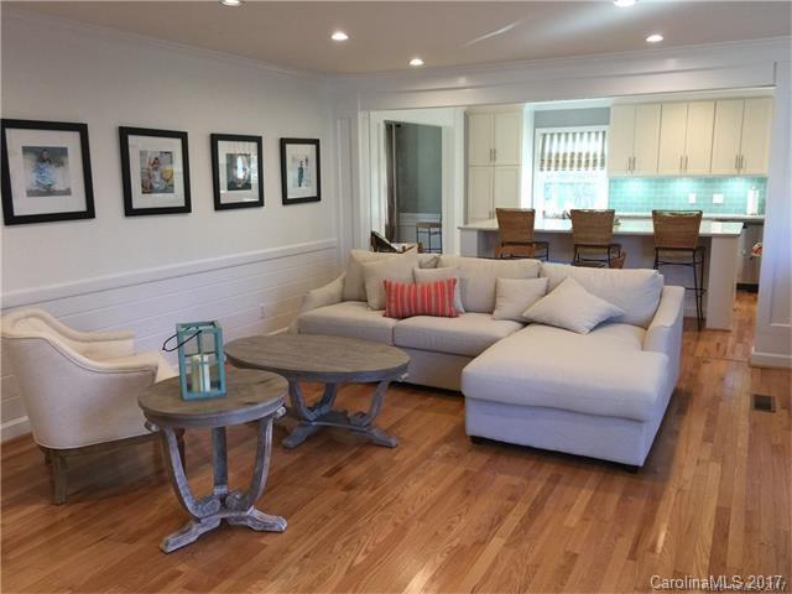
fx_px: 664
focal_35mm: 29
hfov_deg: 61.7
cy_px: 297
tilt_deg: -11.4
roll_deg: +0.3
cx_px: 396
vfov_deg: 48.2
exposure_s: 1/30
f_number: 2.2
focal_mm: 4.15
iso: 50
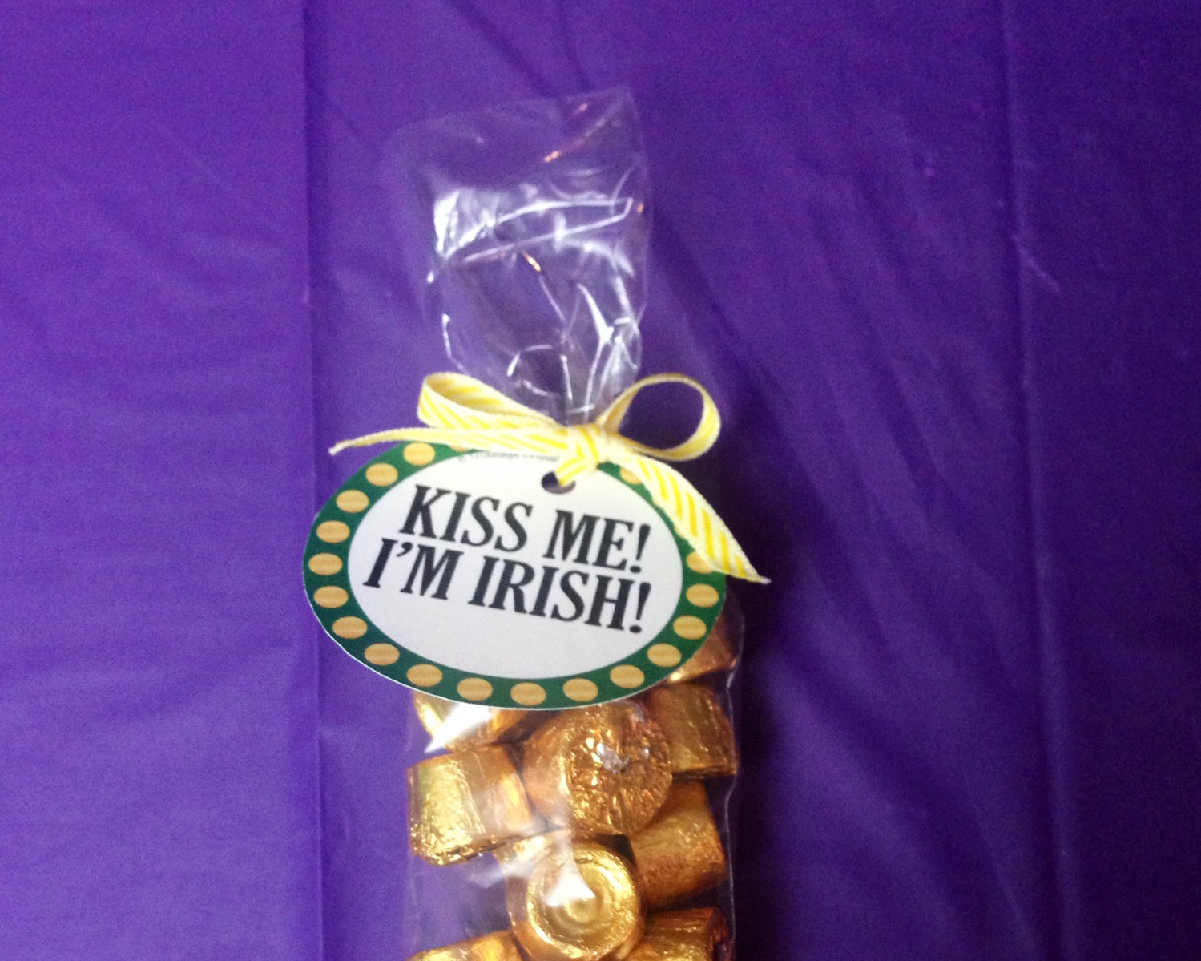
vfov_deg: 33.2
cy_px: 772
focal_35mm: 44
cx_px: 611
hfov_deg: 42.0
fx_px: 1564
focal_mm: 4.12
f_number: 2.4
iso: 320
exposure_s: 1/20
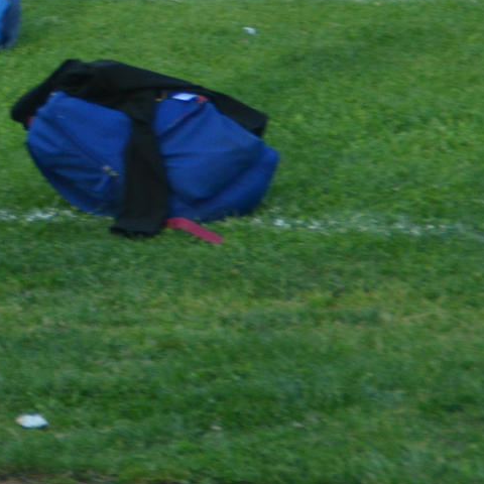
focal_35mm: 653
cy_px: -64
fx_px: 10330
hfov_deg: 2.7
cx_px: -446
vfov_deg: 2.7
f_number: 6
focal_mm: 120
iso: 800
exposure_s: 1/640
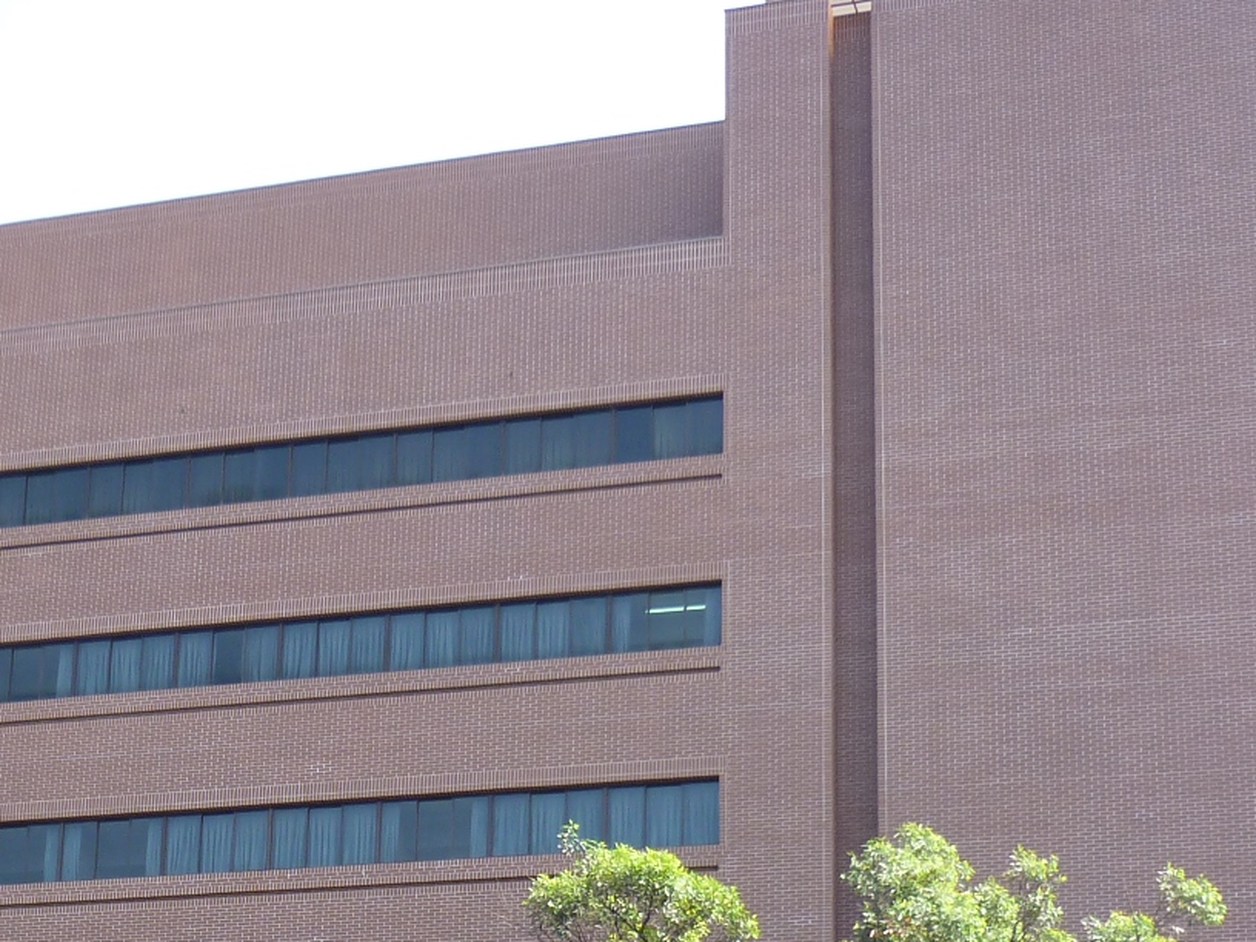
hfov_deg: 25.2
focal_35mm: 76
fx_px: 2758
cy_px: 922
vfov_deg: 18.9
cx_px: 231
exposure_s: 1/250
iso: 80
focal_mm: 5.5
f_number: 2.8
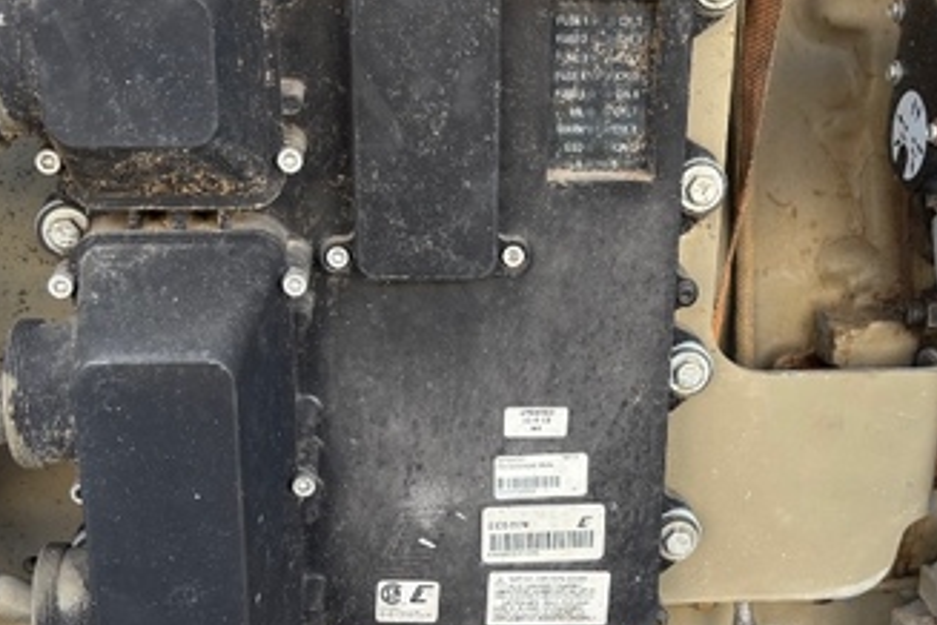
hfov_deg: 37.5
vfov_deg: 25.5
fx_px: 1379
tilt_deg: -19.9
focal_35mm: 53
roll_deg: -1.0
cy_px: 384
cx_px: 524
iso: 50
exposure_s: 1/121
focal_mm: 5.96
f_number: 1.6
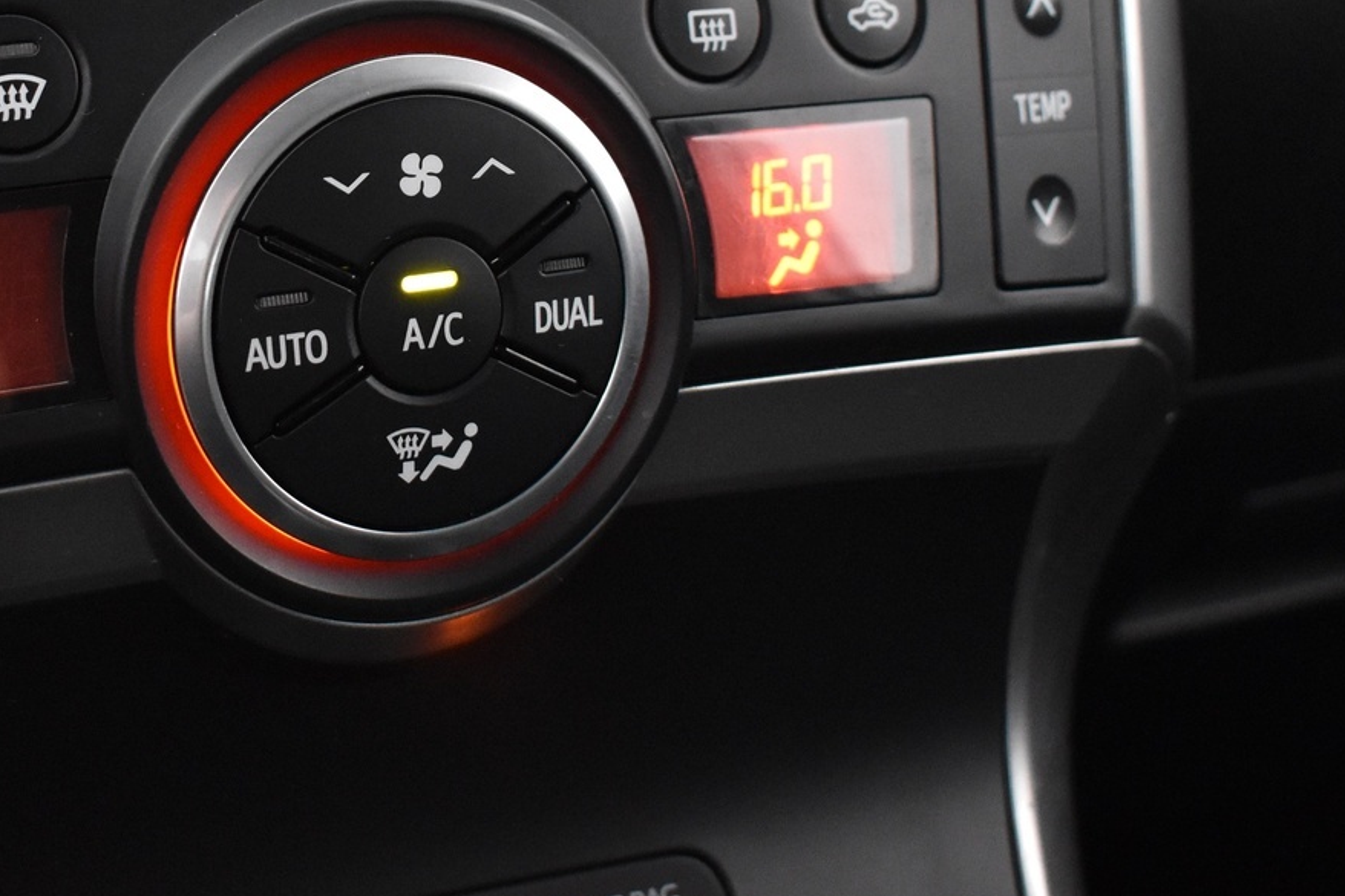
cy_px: 178
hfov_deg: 27.5
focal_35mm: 72
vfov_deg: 18.7
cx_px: 279
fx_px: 2689
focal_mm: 26
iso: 3200
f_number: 4
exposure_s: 1/40
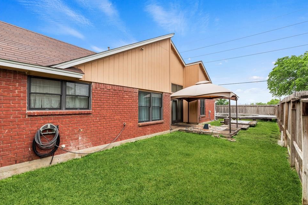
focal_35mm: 15
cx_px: 163
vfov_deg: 77.3
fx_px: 128
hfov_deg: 100.3
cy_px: 105
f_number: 8
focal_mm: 14
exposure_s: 1/160
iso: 100
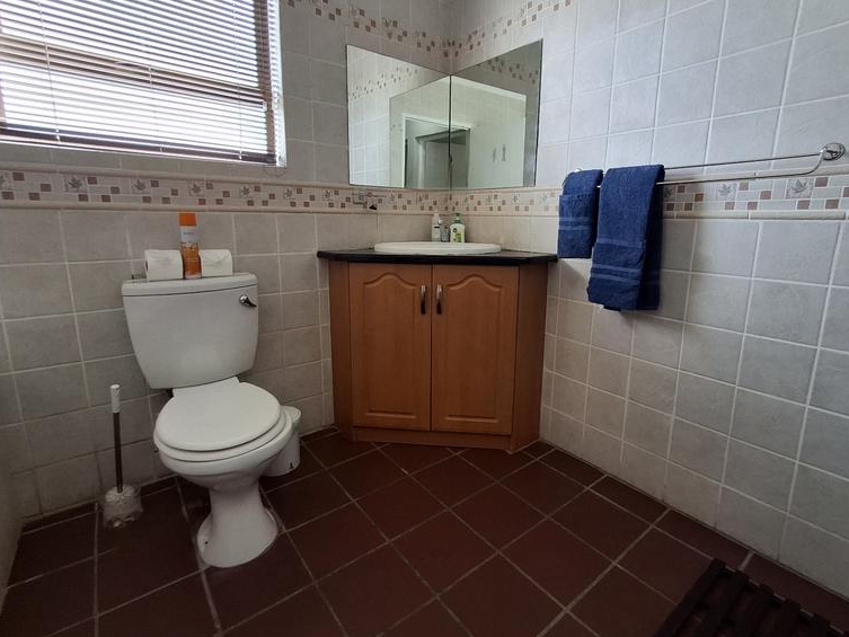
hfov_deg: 91.0
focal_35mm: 17
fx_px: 417
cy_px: 301
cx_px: 439
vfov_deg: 74.7
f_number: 2.2
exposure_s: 1/40
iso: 125
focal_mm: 1.64
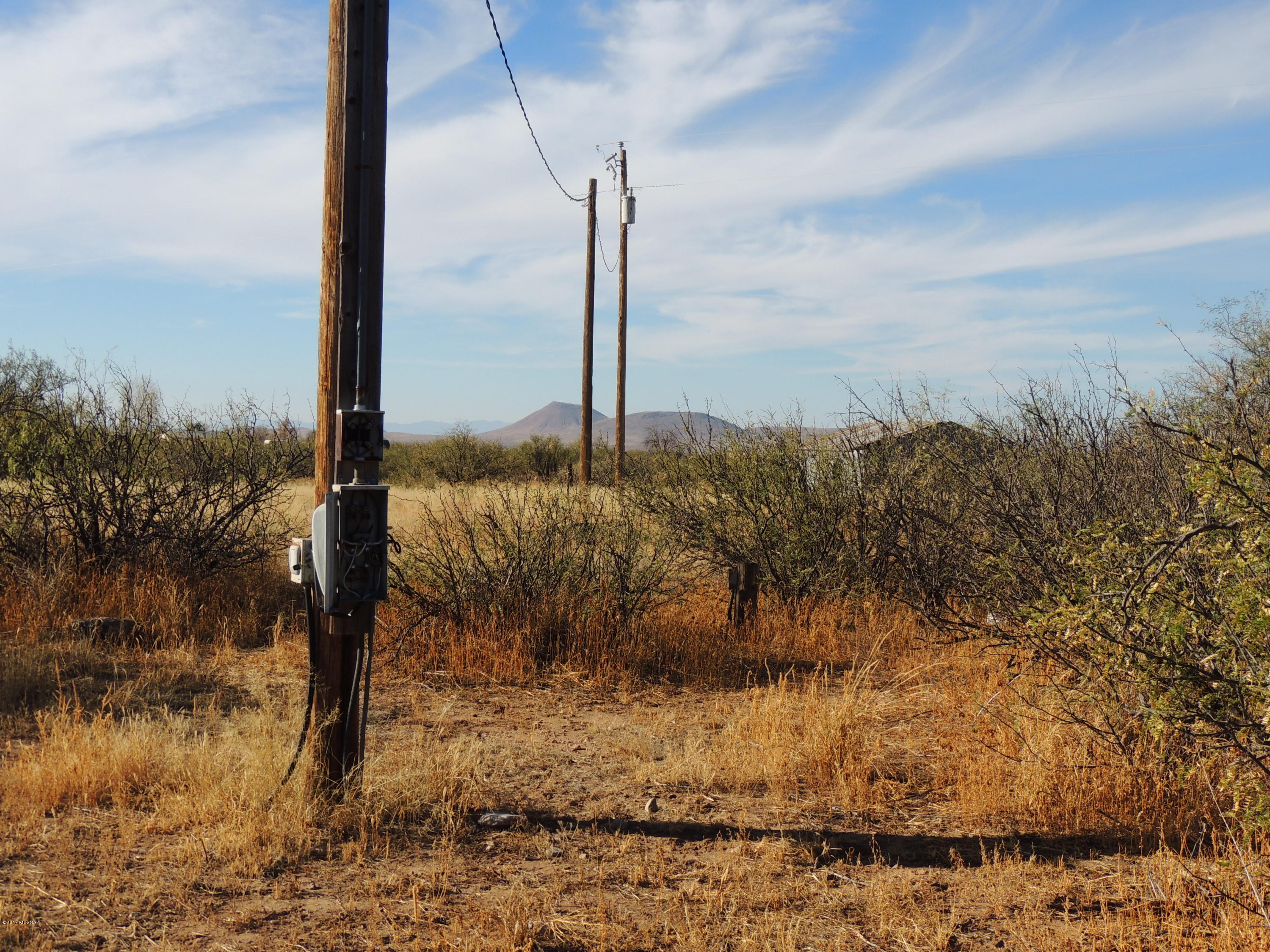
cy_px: 476
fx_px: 1724
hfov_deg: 40.4
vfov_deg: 30.9
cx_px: 635
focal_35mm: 47
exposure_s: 1/1000
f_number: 3.5
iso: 100
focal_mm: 8.3
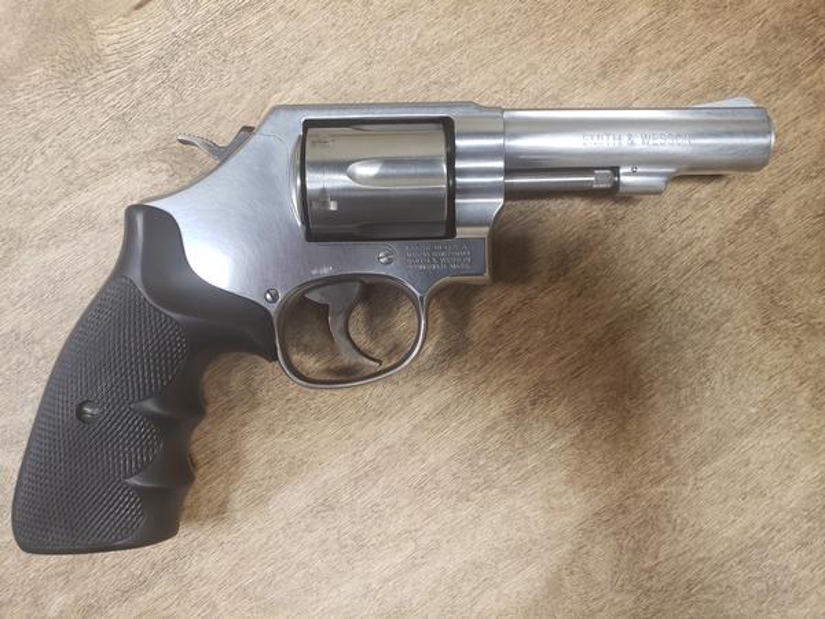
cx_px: 412
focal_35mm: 26
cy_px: 310
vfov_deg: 53.1
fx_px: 620
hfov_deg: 67.3
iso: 250
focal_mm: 4.3
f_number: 2.4
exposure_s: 1/20
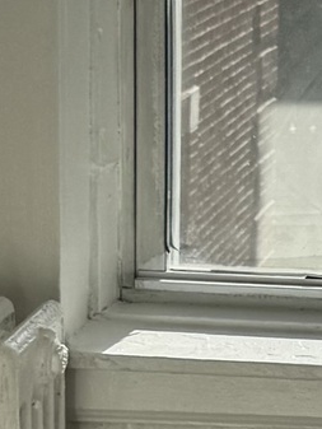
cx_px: 826
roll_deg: -4.1
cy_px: 215
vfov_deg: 12.0
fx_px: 2033
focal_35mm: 164
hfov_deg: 8.2
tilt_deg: -11.5
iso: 80
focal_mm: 6.76
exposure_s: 1/2041
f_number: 1.78
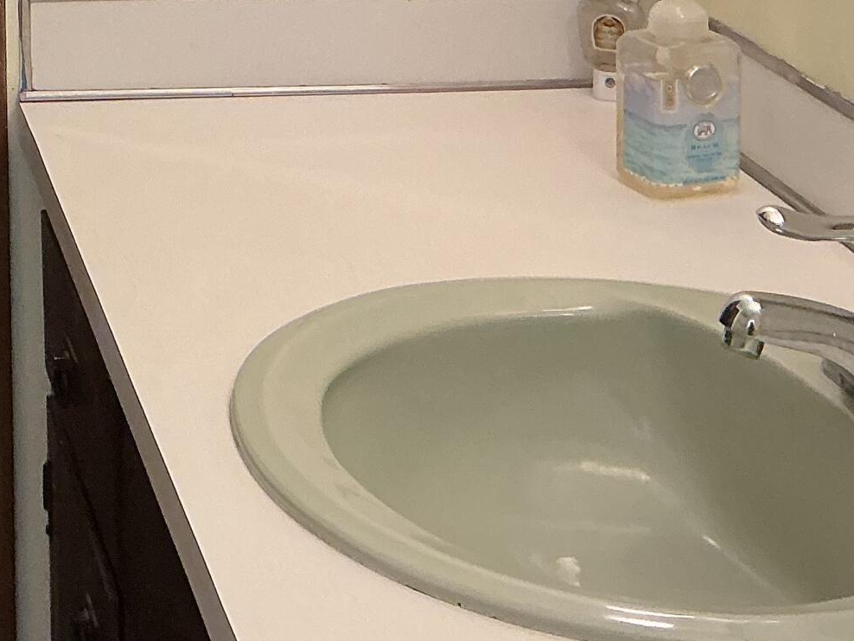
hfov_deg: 21.2
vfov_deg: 16.1
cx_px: -215
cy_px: -286
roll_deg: +2.4
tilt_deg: -7.8
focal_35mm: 85
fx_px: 2097
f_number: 1.8
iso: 80
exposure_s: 1/60
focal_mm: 3
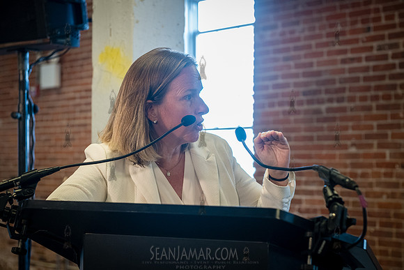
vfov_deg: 19.5
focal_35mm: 70
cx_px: 202
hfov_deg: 28.8
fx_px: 786
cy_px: 135
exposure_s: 1/320
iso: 2500
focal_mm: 70
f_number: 4.5
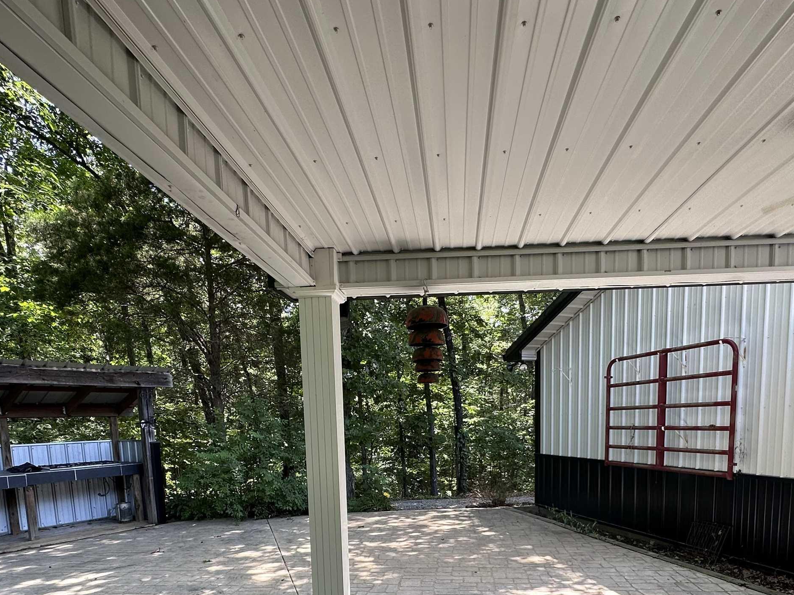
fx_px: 527
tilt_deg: -6.7
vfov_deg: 54.4
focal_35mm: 23
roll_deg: +0.9
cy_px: 484
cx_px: 424
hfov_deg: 73.8
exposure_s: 1/112
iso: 40
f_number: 2.2
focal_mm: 2.22
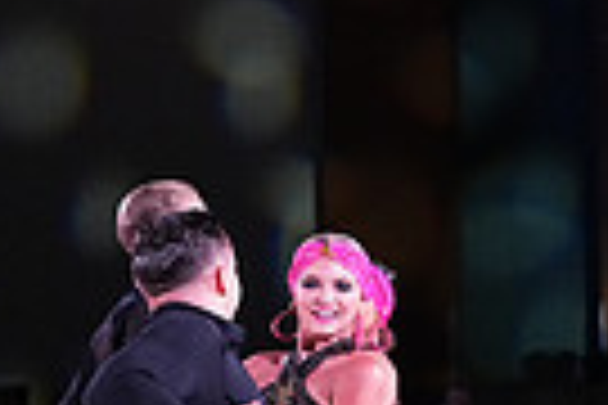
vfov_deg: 4.2
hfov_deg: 6.2
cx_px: 1135
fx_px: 5522
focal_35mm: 327
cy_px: 331
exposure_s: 1/320
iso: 5000
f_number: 4.5
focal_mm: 76
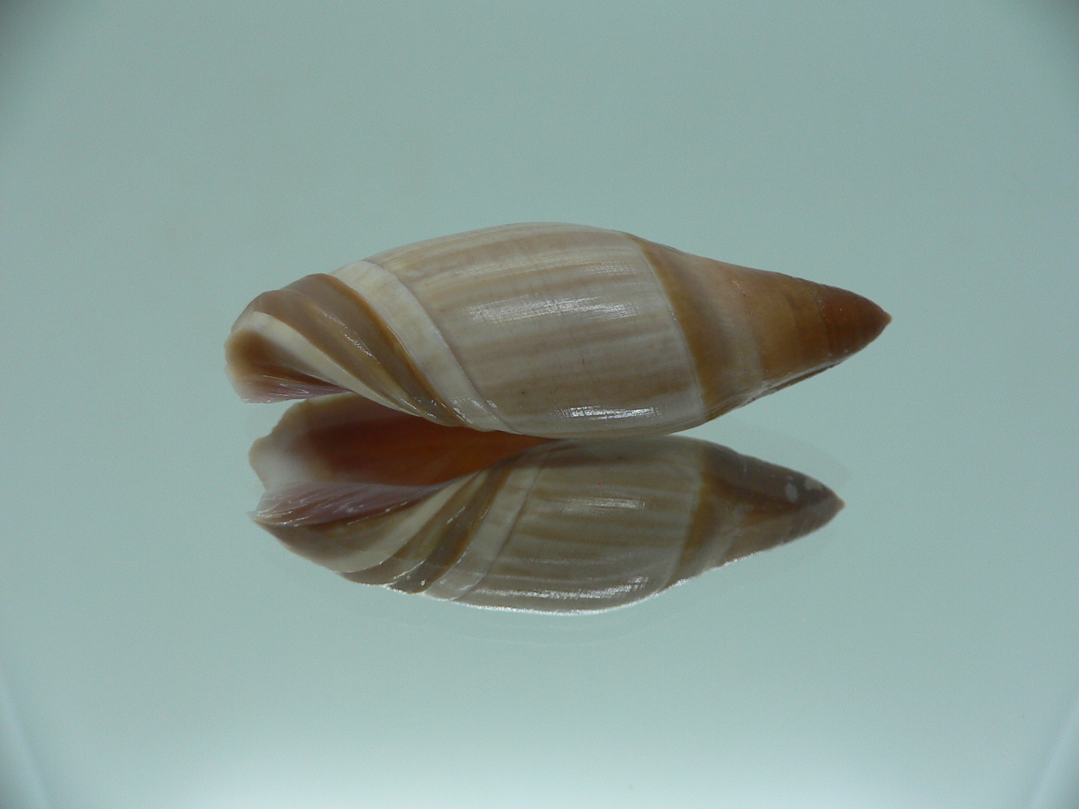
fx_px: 1091
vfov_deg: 40.7
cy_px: 404
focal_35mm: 35
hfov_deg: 52.6
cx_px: 540
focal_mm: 4.6
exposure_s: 1/60
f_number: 2.8
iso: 80
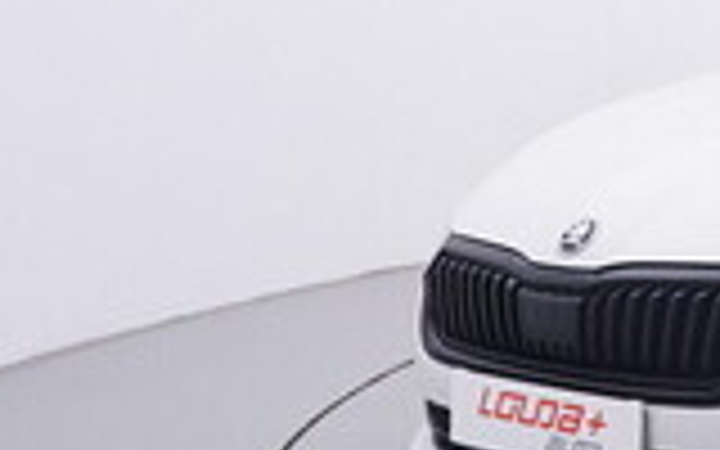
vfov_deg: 16.5
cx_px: 1199
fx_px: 1545
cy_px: 151
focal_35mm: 79
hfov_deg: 20.6
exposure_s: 1/80
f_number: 5
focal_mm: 15
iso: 200
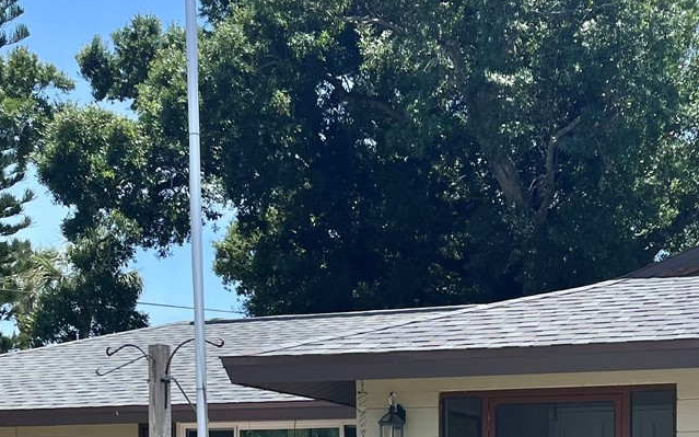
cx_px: 453
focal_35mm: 69
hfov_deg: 29.6
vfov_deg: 17.8
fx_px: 1314
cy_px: 549
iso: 50
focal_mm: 5.1
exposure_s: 1/3745
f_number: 1.6
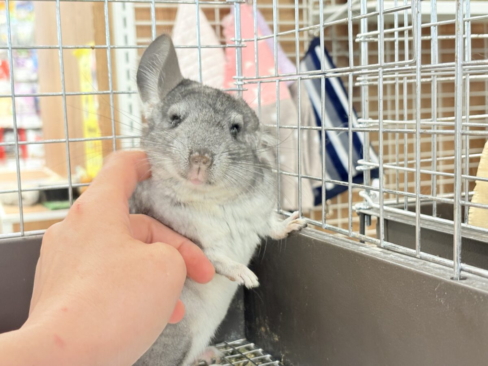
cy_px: 183
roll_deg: +3.1
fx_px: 733
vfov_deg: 28.0
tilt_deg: -5.4
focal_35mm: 52
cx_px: 244
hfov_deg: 36.8
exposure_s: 1/50
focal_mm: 5.96
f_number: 1.6
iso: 125
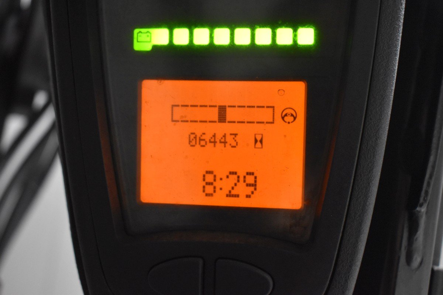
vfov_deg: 26.5
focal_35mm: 51
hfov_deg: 38.9
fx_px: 628
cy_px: 148
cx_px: 222
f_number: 4.5
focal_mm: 34
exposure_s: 1/60
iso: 3600
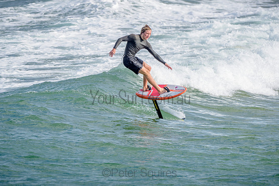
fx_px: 4744
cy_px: 93
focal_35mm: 612
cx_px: 140
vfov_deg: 2.2
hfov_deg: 3.4
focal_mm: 500
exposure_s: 1/1250
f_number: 5.6
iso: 180
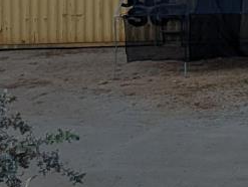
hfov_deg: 19.7
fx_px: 524
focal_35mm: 73
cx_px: 447
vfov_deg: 18.3
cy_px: -78
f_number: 1.7
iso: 48
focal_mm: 2.02
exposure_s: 1/1429
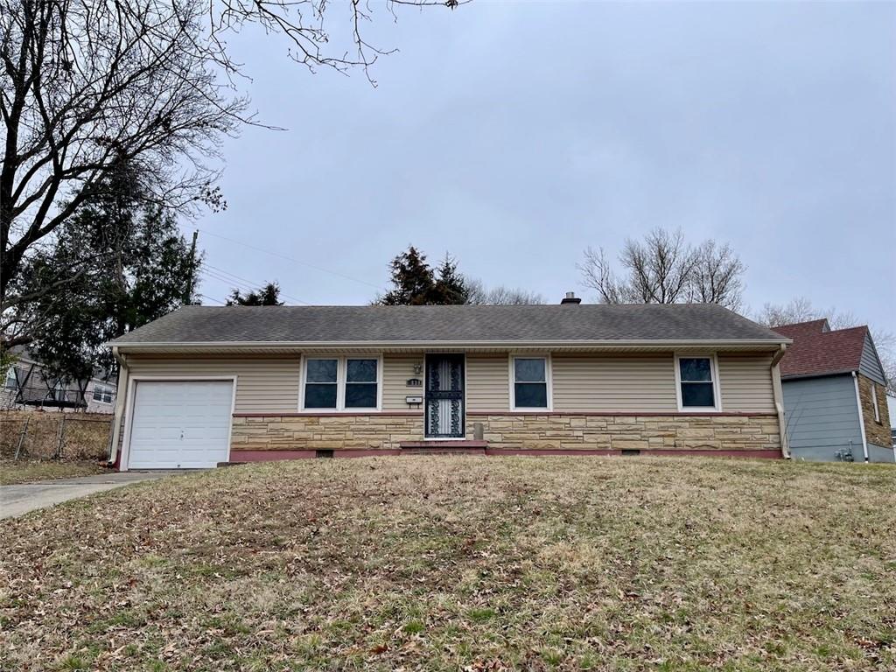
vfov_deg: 54.9
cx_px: 448
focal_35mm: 25
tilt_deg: +13.3
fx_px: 647
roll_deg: -0.2
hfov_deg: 69.4
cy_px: 336
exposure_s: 1/1212
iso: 32
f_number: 1.6
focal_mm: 5.1
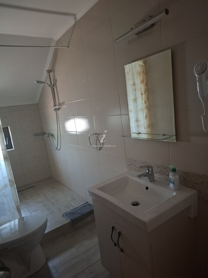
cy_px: 139
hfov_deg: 58.9
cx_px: 104
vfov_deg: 73.9
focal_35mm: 23
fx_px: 184
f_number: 1.8
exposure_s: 1/25
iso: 640
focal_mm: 5.54
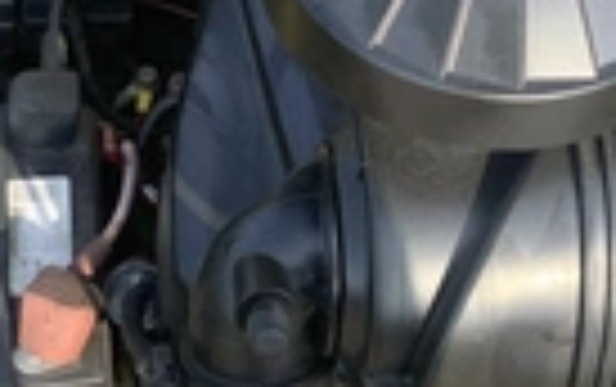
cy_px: 171
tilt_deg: -57.8
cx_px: 441
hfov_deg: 21.5
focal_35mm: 96
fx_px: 1614
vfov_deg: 13.7
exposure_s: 1/255
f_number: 2.4
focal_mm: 3.3
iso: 25
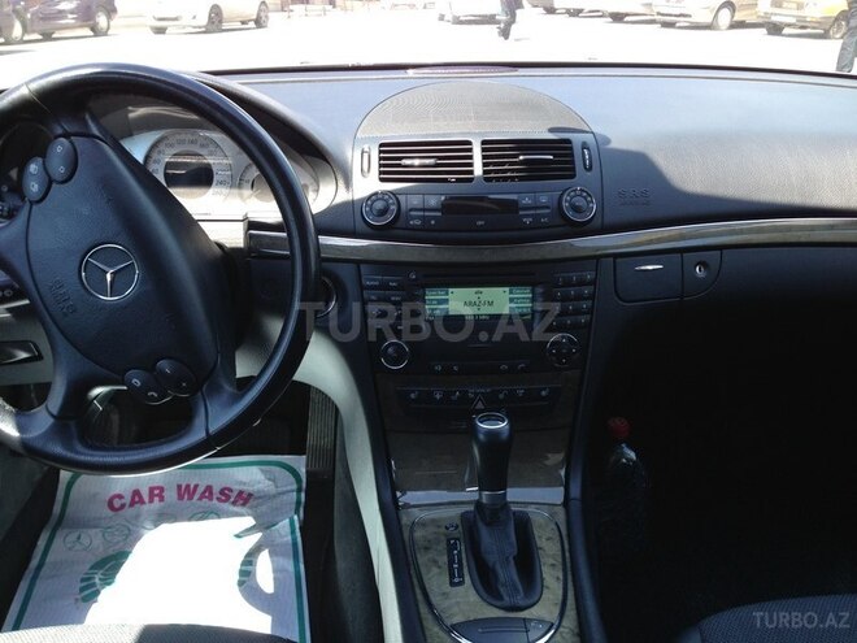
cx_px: 428
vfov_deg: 42.9
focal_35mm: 33
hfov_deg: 55.4
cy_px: 322
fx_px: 817
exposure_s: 1/121
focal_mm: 4.12
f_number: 2.4
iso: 50
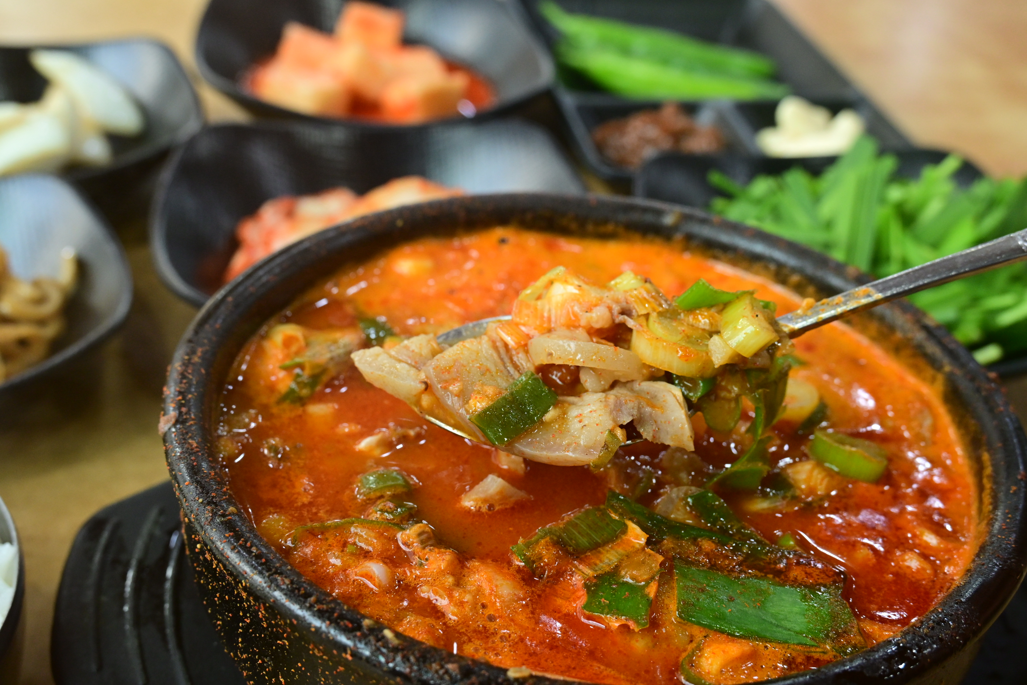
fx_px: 1348
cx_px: 514
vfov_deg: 28.5
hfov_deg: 41.7
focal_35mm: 47
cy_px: 342
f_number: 6.7
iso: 1250
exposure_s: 1/200
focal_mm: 31.5
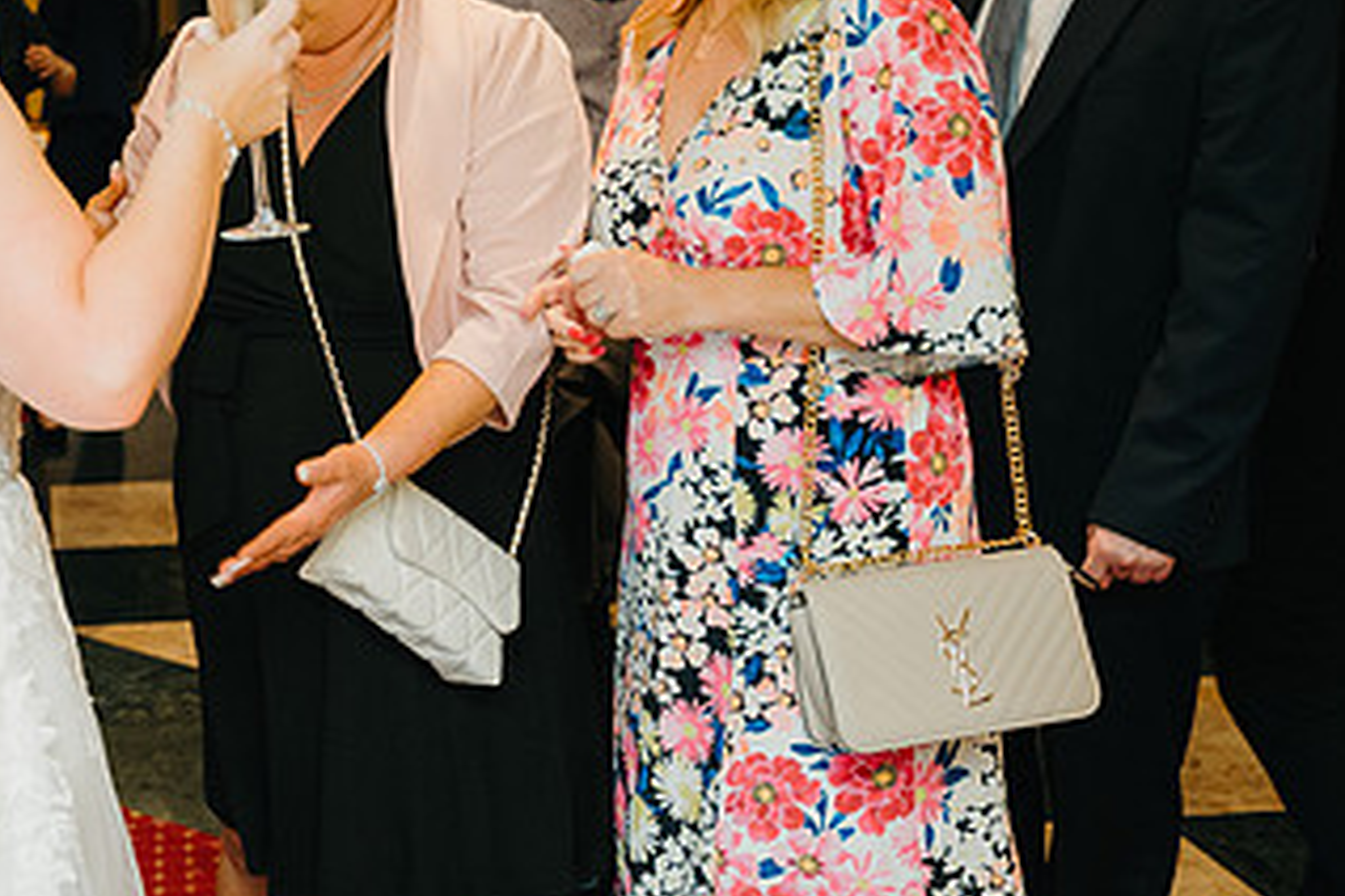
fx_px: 1905
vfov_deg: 26.3
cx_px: 195
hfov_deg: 37.0
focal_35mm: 51
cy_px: 294
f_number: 2.8
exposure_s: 1/160
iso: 1250
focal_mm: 28
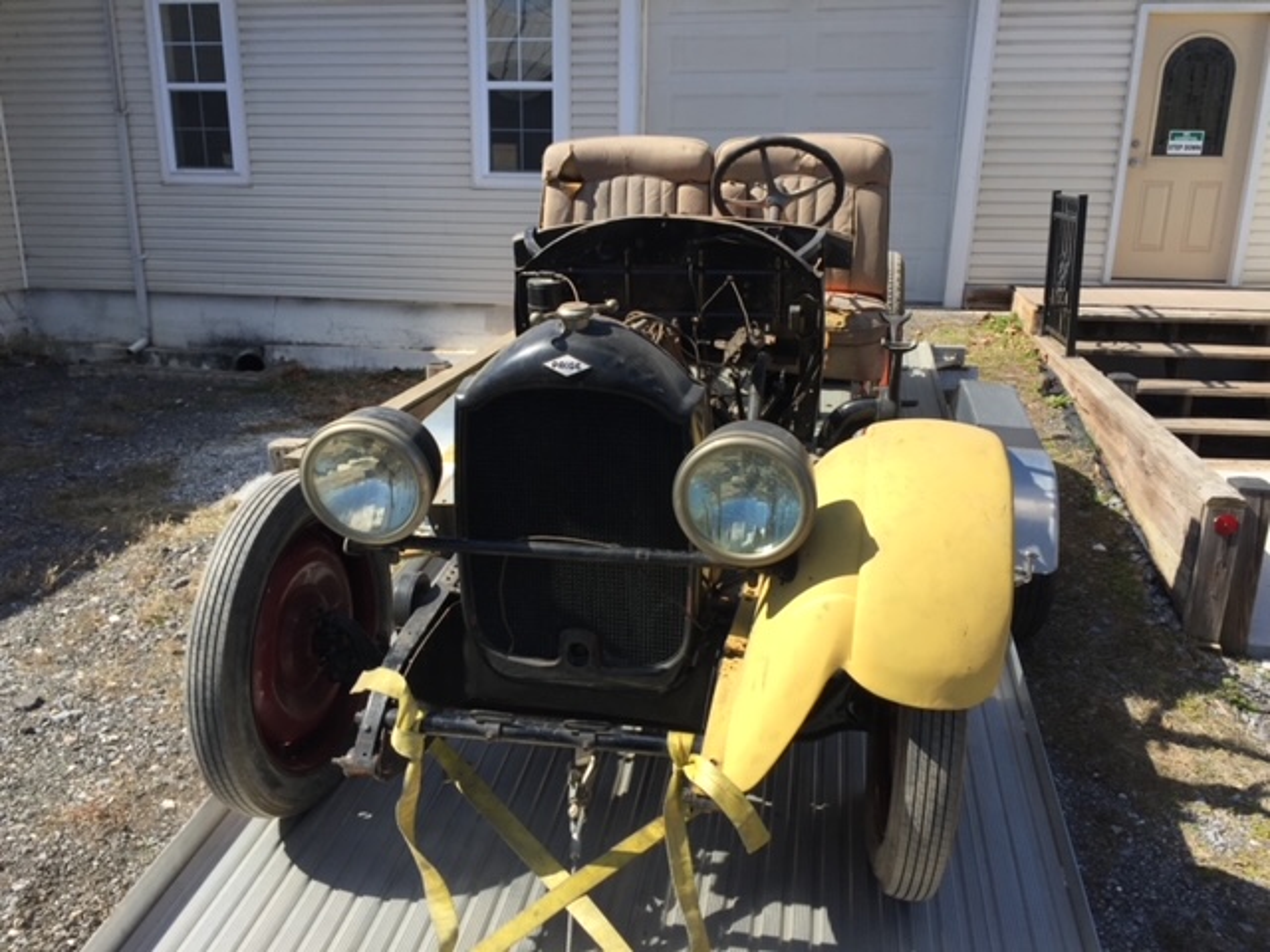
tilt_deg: -17.5
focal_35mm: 29
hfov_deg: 61.7
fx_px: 1064
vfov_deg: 48.2
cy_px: 476
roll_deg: -1.1
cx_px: 635
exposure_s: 1/1522
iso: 32
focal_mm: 4.15
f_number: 2.2
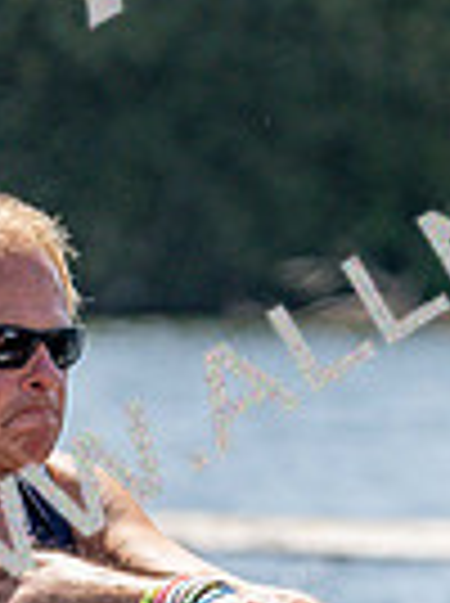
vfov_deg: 2.4
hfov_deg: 1.8
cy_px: 686
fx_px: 14485
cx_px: 320
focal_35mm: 833
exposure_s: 1/2000
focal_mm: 200
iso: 400
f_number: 5.6
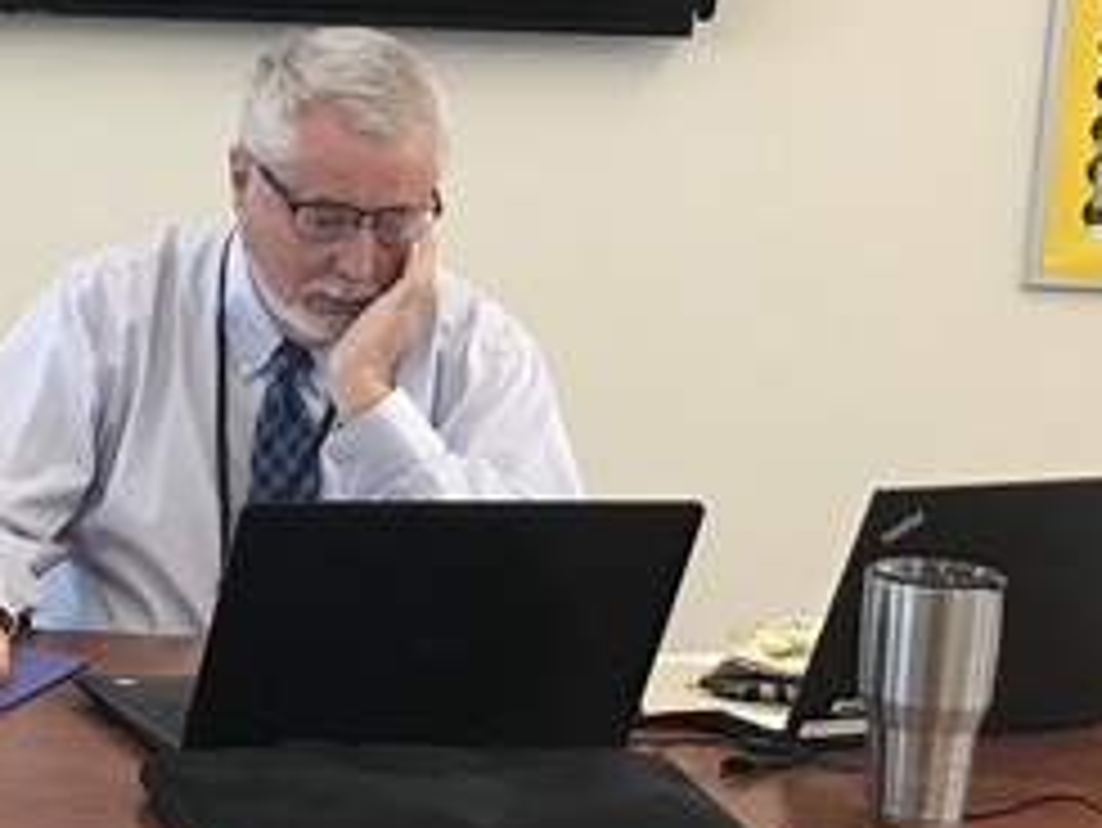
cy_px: 387
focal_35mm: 117
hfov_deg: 15.5
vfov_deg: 12.7
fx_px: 3727
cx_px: -540
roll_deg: -2.5
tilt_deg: -8.6
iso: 32
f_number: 1.8
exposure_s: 1/30
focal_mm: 3.99
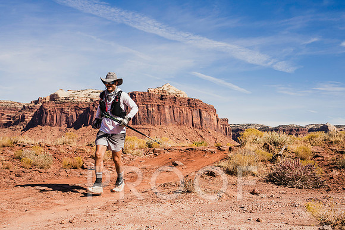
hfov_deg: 42.2
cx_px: 181
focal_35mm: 47
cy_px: 115
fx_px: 447
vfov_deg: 28.9
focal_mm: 43
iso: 160
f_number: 4.5
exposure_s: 1/2000
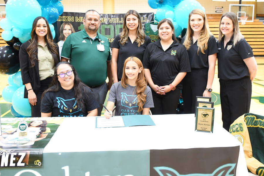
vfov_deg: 37.8
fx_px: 257
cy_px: 80
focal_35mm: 35
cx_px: 132
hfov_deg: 54.4
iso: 1250
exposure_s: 1/80
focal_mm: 21
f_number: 5.6
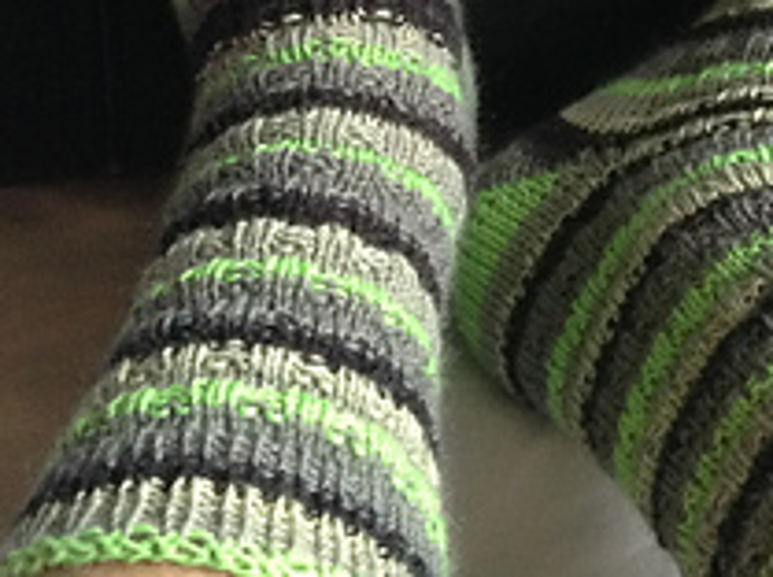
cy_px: -24
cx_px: 581
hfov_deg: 24.5
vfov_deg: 18.1
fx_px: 1761
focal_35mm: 79
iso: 200
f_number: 2.4
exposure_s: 1/24
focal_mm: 3.3
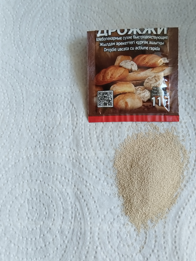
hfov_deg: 46.8
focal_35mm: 30
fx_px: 226
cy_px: 125
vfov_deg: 59.9
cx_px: 104
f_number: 1.9
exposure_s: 1/100
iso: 1140
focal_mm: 4.95
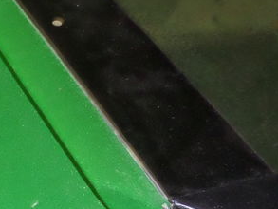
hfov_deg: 22.6
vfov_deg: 17.0
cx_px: -18
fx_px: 659
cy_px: 270
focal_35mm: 82
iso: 400
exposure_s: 1/1.43
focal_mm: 4
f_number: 3.2
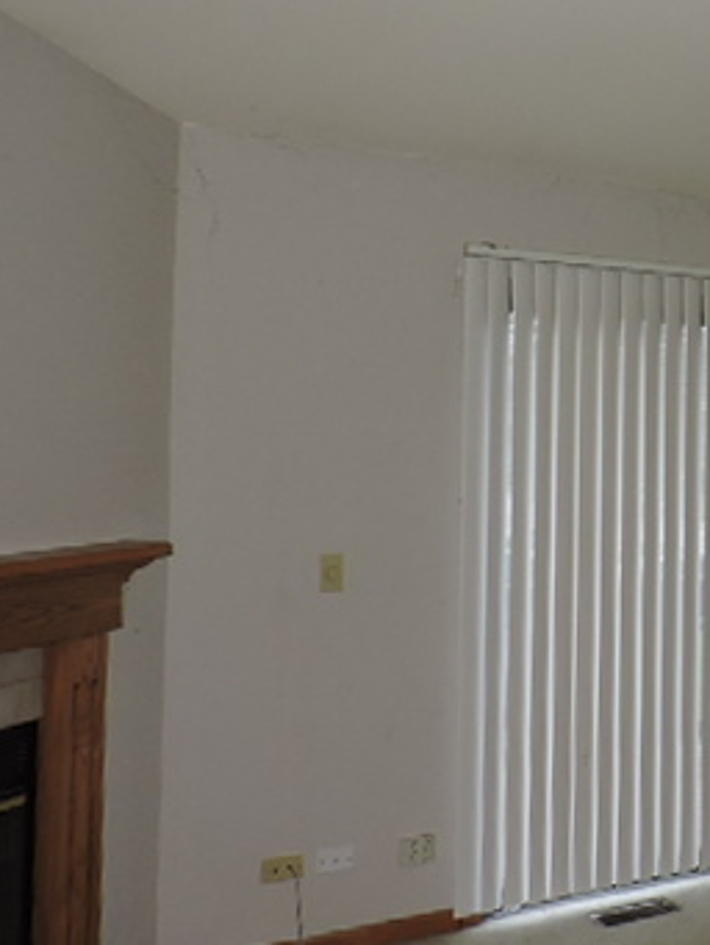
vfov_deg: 41.9
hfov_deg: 28.5
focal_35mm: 45
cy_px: 391
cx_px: 826
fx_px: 1230
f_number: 3
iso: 200
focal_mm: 4.3
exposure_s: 1/30
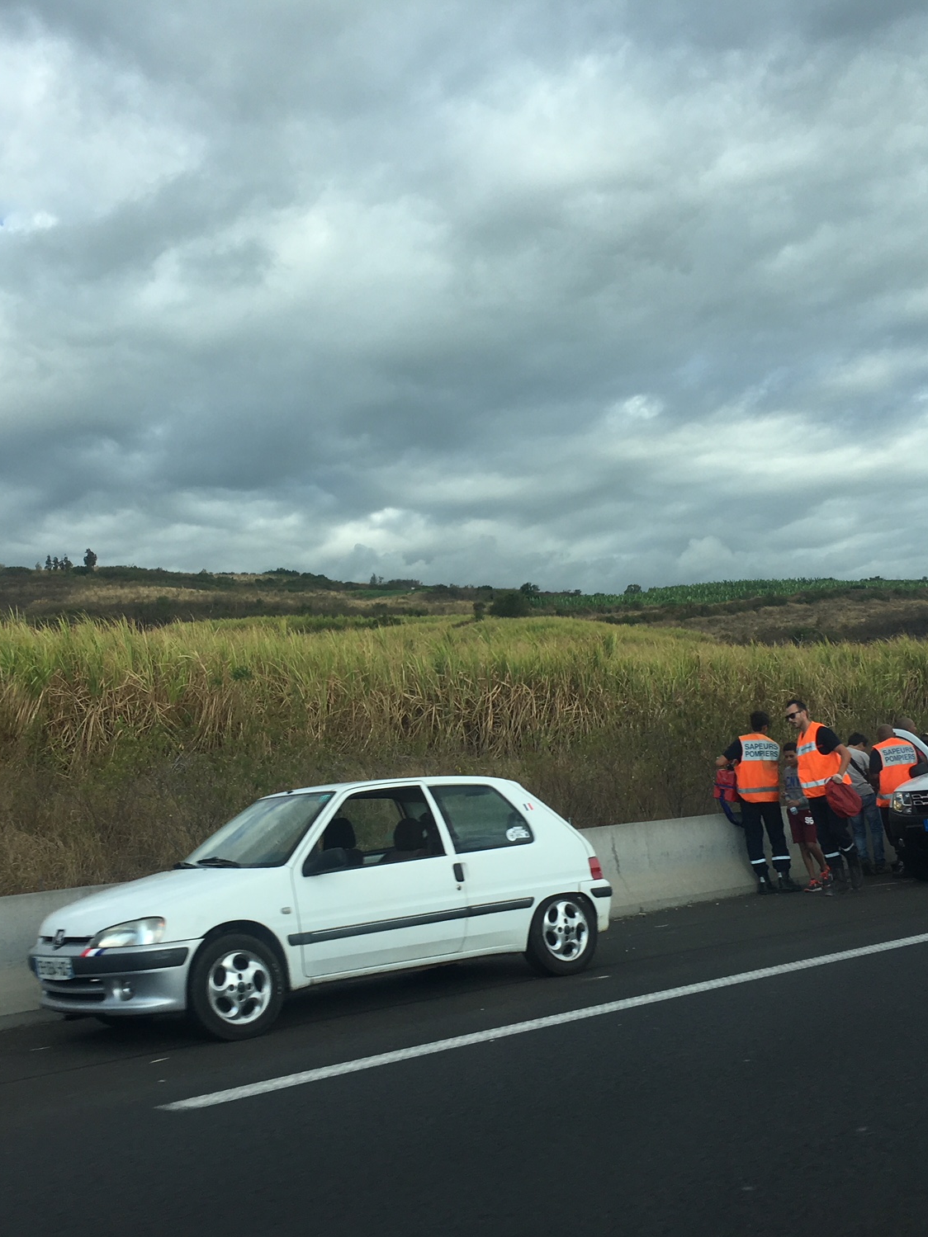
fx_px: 1394
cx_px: 415
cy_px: 622
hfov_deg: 36.8
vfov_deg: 47.9
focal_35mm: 39
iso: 25
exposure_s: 1/785
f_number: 2.2
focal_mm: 4.15
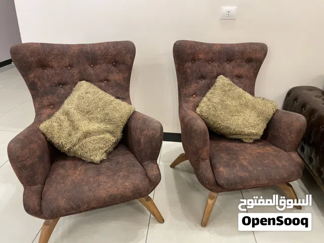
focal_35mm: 26
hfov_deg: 67.3
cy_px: 122
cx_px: 162
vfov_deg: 53.1
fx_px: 243
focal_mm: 4.2
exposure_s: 1/49
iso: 250
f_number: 1.6
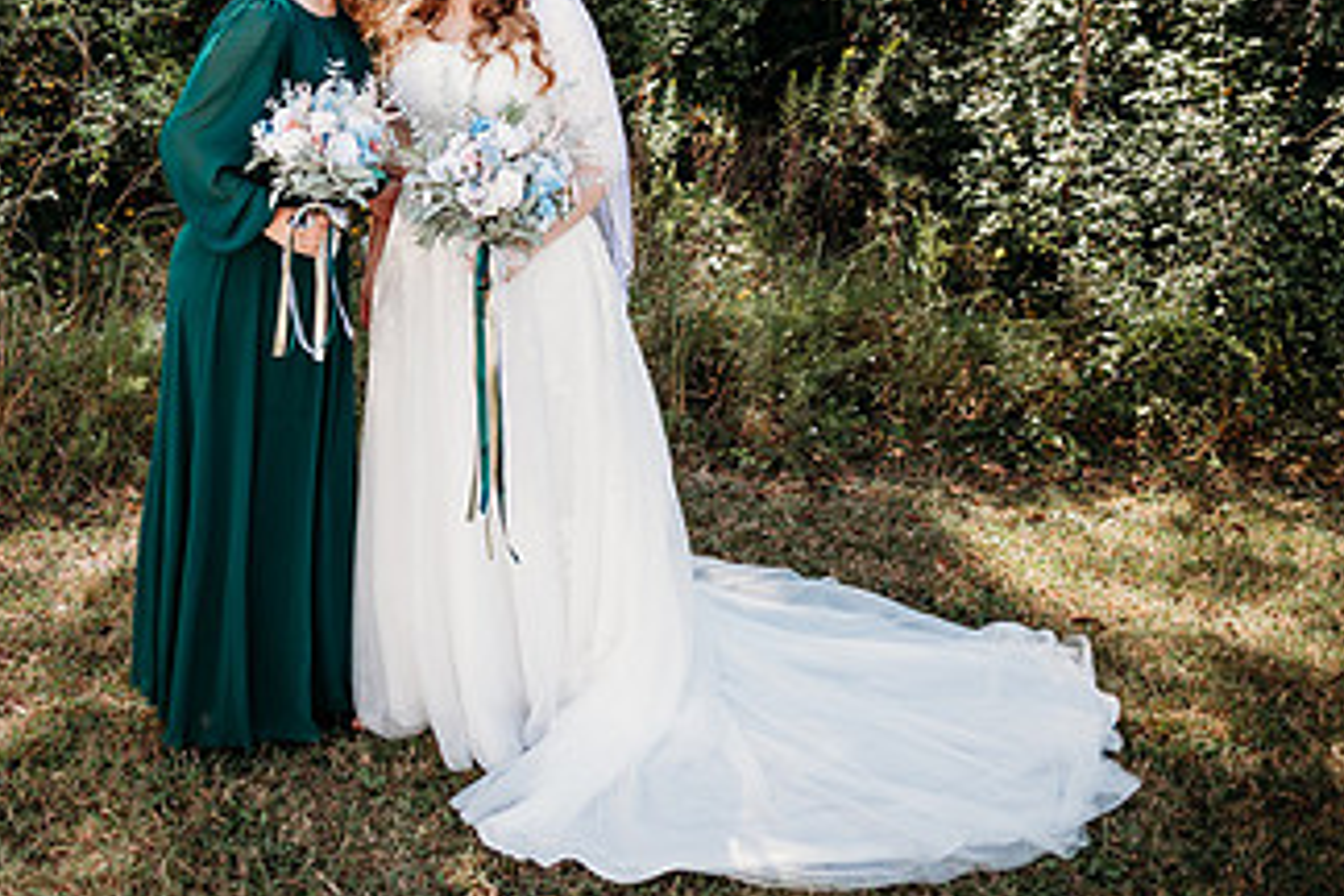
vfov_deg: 30.0
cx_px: 286
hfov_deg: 43.5
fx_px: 1605
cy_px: 106
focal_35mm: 43
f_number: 2.2
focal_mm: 24
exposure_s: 1/800
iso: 100
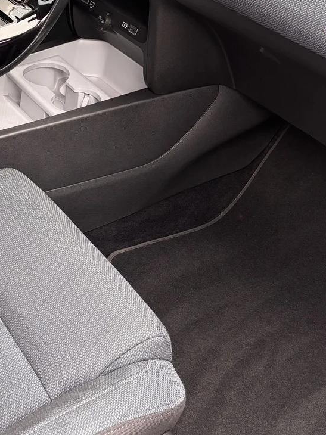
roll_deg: +0.5
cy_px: 102
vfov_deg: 33.0
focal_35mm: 57
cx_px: 41
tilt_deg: -28.7
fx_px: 716
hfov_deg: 25.0
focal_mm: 5.96
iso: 125
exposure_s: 1/105
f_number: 1.6
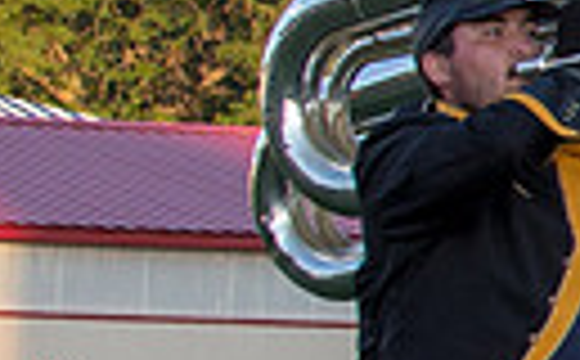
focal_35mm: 701
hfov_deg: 2.9
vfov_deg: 1.9
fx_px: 11057
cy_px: 258
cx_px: 2758
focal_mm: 70
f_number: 9
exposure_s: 1/320
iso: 640
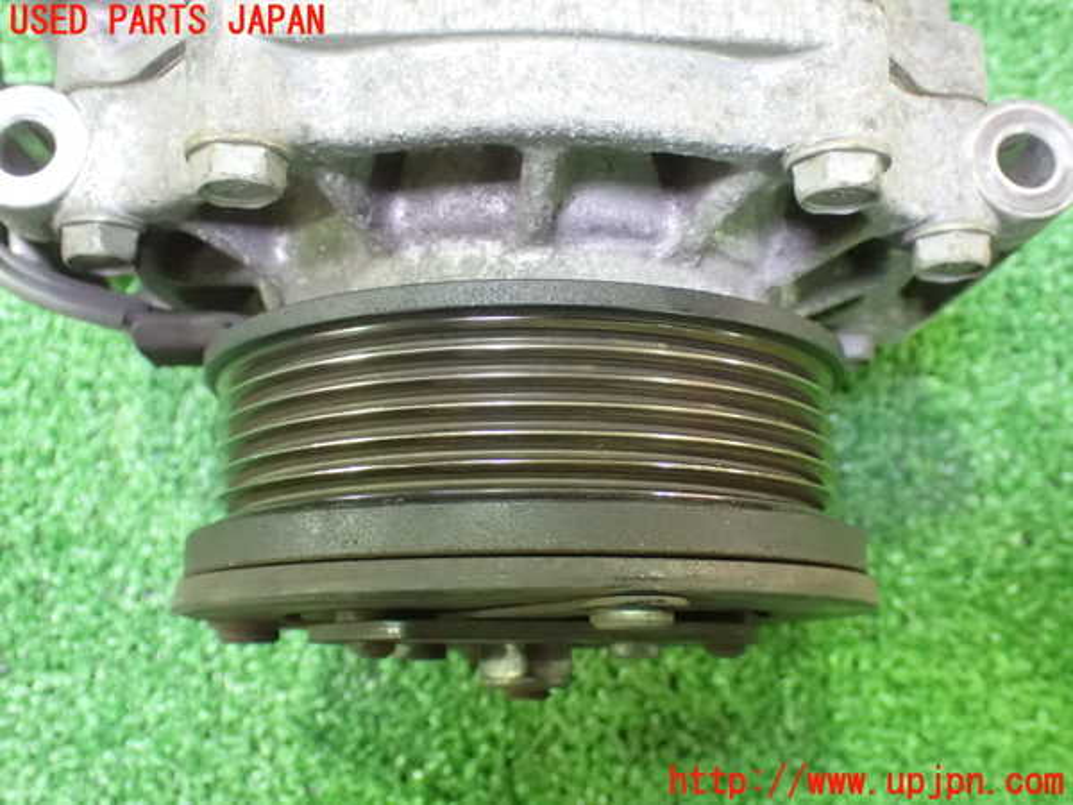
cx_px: 536
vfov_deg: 35.1
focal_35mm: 41
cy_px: 402
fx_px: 1271
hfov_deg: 45.8
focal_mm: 7.31
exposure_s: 1/25
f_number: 2.8
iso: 1600
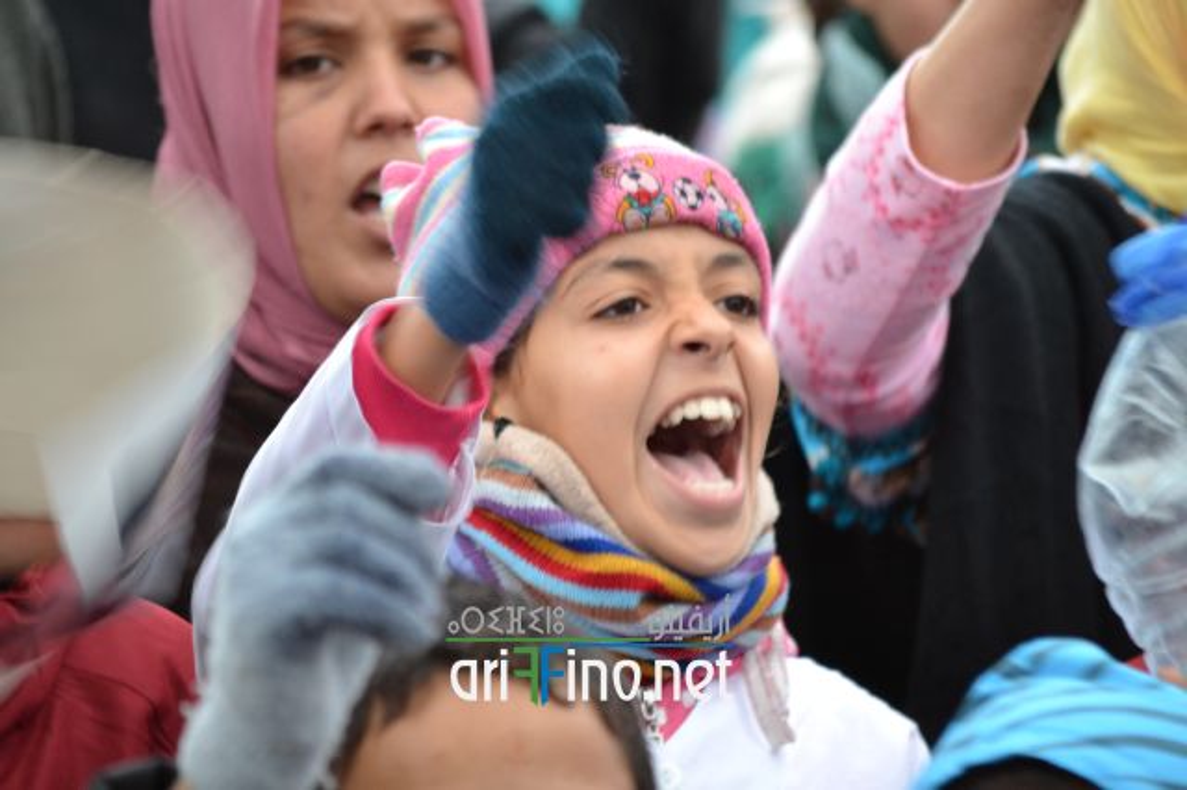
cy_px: 395
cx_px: 594
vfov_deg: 4.8
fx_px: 9392
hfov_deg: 7.2
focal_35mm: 285
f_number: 5.6
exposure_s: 1/125
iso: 1100
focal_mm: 190
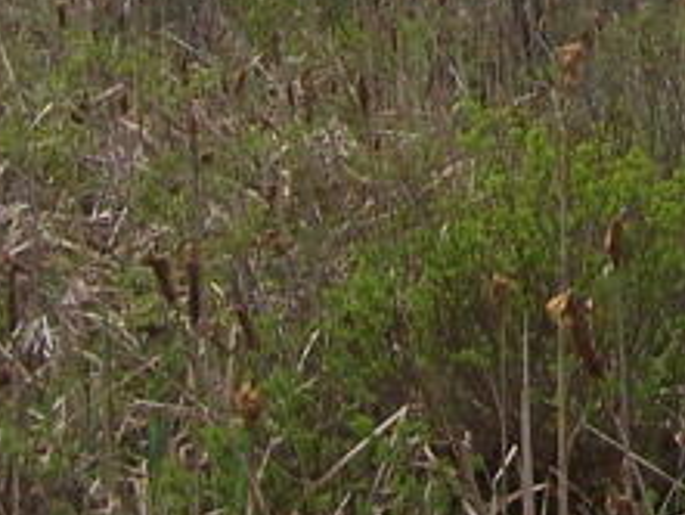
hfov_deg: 10.6
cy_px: -292
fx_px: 3485
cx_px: 1190
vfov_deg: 8.2
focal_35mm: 176
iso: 80
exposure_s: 1/1000
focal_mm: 6.3
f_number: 4
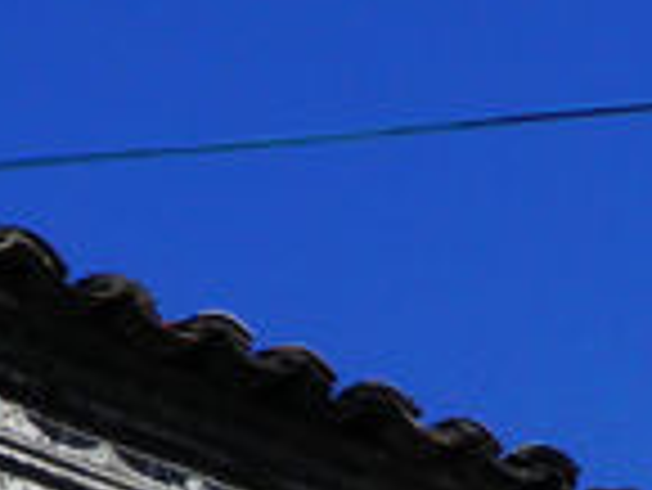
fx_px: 2696
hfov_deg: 13.7
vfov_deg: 9.8
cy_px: 908
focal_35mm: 143
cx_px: 558
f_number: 7.8
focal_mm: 4.65
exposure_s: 1/320
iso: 64
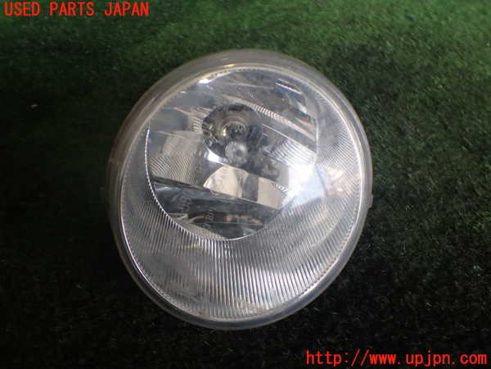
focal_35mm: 30
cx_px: 246
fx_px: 426
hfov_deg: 60.0
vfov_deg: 46.8
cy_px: 184
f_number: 2.3
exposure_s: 1/125
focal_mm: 5.4
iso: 160
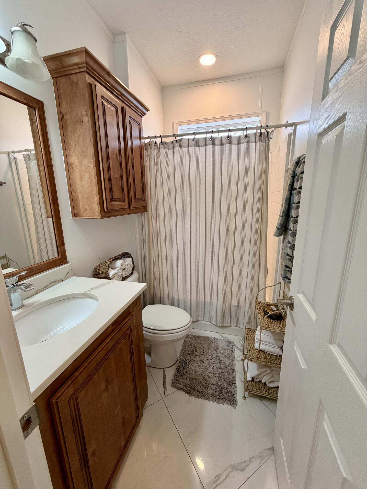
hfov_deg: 85.7
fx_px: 198
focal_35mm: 14
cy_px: 244
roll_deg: +0.7
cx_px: 184
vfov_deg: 102.1
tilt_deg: -12.4
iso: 200
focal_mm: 2.22
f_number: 2.2
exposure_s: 1/120
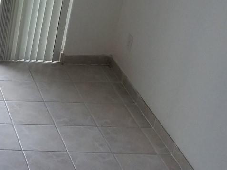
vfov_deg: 16.6
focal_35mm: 87
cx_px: -144
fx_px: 571
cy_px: -5
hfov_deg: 18.9
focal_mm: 4.2
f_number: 1.7
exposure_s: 1/120
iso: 64
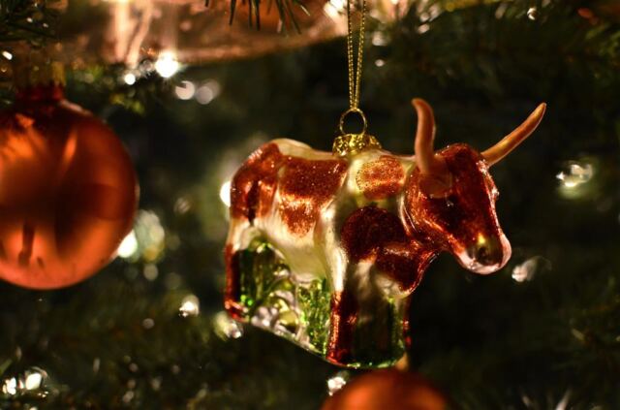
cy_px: 205
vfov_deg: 25.6
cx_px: 310
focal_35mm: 52
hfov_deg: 37.9
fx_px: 902
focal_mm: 35
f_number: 3.5
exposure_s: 1/20
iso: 800
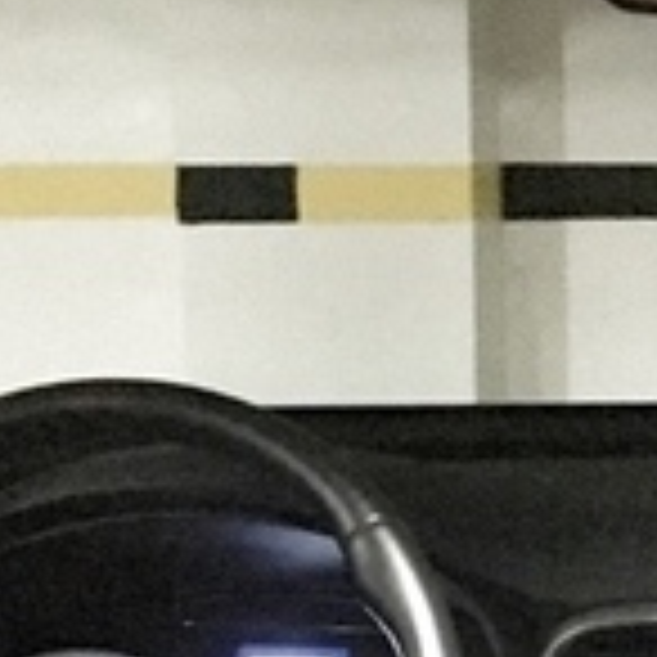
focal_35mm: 116
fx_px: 2491
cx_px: 720
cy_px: 754
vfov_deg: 14.6
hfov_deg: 14.7
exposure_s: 1/17
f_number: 2.2
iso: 1600
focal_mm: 4.15
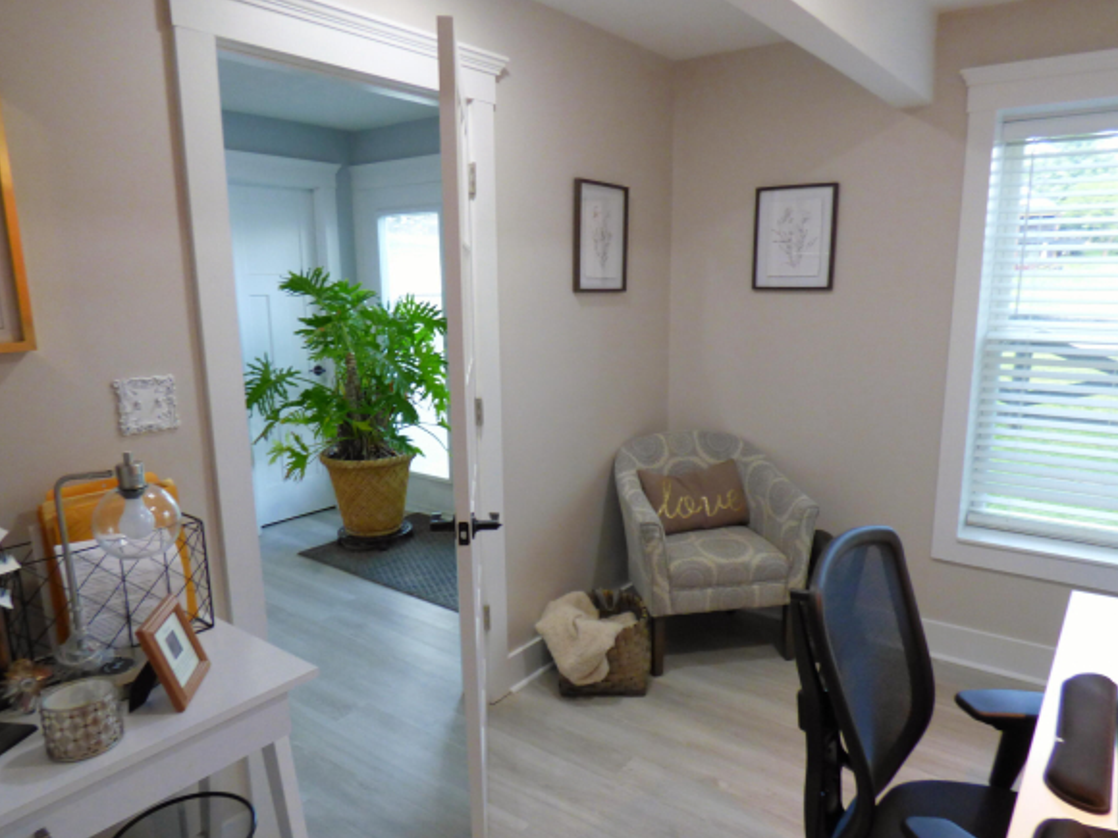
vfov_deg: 58.8
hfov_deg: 73.9
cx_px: 585
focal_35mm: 23
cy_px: 449
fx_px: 743
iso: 250
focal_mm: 3.58
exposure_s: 1/60
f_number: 2.8
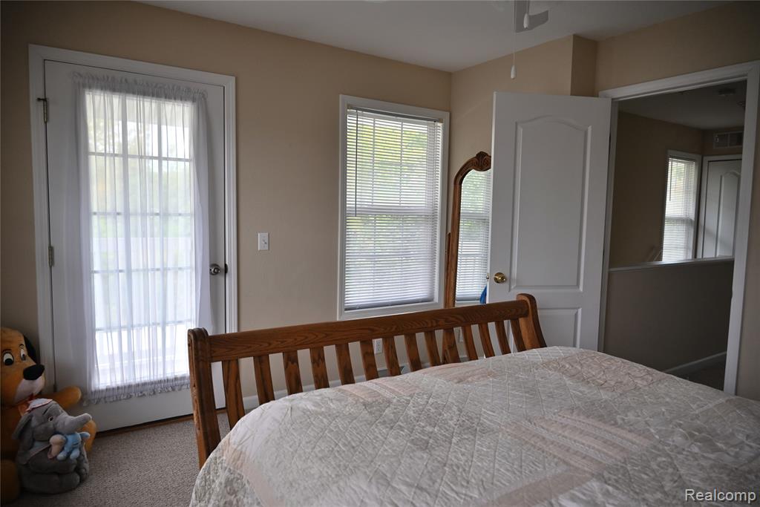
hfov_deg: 73.7
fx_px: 507
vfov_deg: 53.1
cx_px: 380
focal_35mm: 24
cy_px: 254
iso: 360
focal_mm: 24
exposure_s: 1/250
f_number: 4
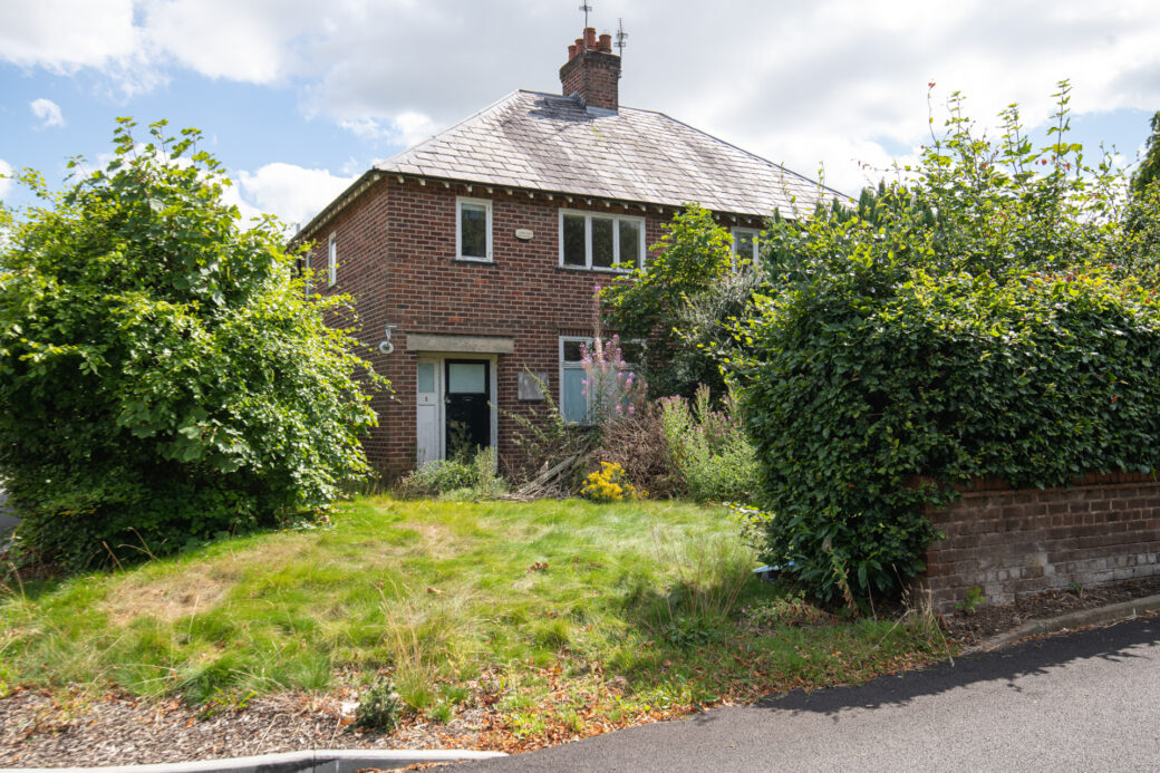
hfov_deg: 61.9
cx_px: 580
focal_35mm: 30
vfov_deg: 43.6
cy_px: 386
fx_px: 966
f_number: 8
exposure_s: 1/320
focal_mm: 30
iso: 200
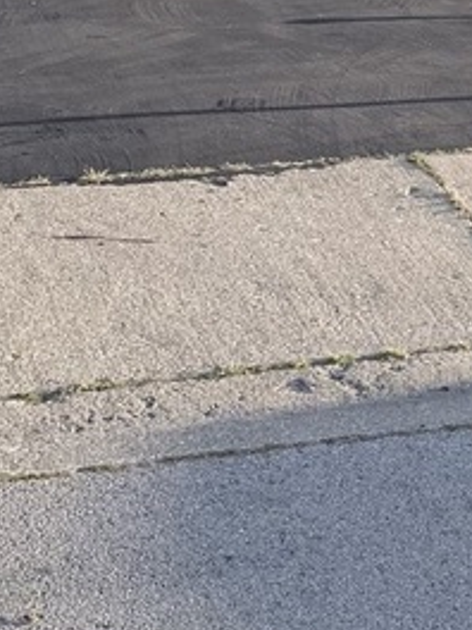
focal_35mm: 98
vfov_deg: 18.8
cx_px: 558
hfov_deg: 14.6
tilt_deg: -4.7
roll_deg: -2.3
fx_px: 1782
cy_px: -150
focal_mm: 6.76
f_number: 1.78
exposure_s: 1/1689
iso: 80
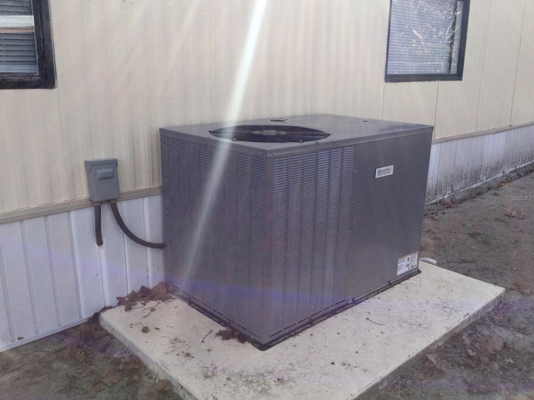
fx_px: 494
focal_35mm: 32
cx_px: 267
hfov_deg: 56.8
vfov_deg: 44.2
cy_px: 197
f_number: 2.4
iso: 25
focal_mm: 3.3
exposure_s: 1/529
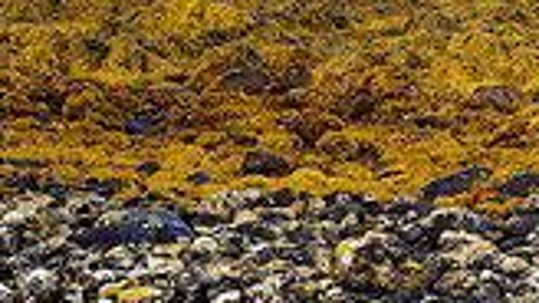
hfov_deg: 13.3
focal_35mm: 144
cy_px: -121
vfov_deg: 8.3
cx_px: 990
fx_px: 2057
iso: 200
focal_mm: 17
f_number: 7.1
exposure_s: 30
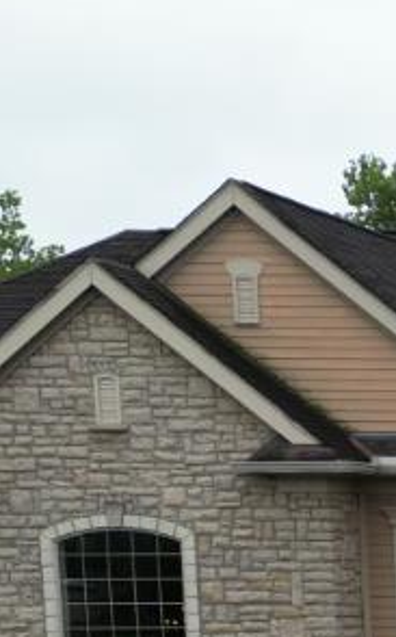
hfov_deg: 8.4
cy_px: 777
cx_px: 1205
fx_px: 2251
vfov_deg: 15.5
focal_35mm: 130
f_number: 1.7
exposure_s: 1/1250
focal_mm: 6.72
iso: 100
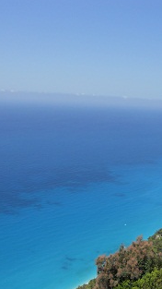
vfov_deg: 50.5
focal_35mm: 40
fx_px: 306
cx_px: 104
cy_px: 144
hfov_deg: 29.5
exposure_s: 1/1250
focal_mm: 4.9
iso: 80
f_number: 3.2
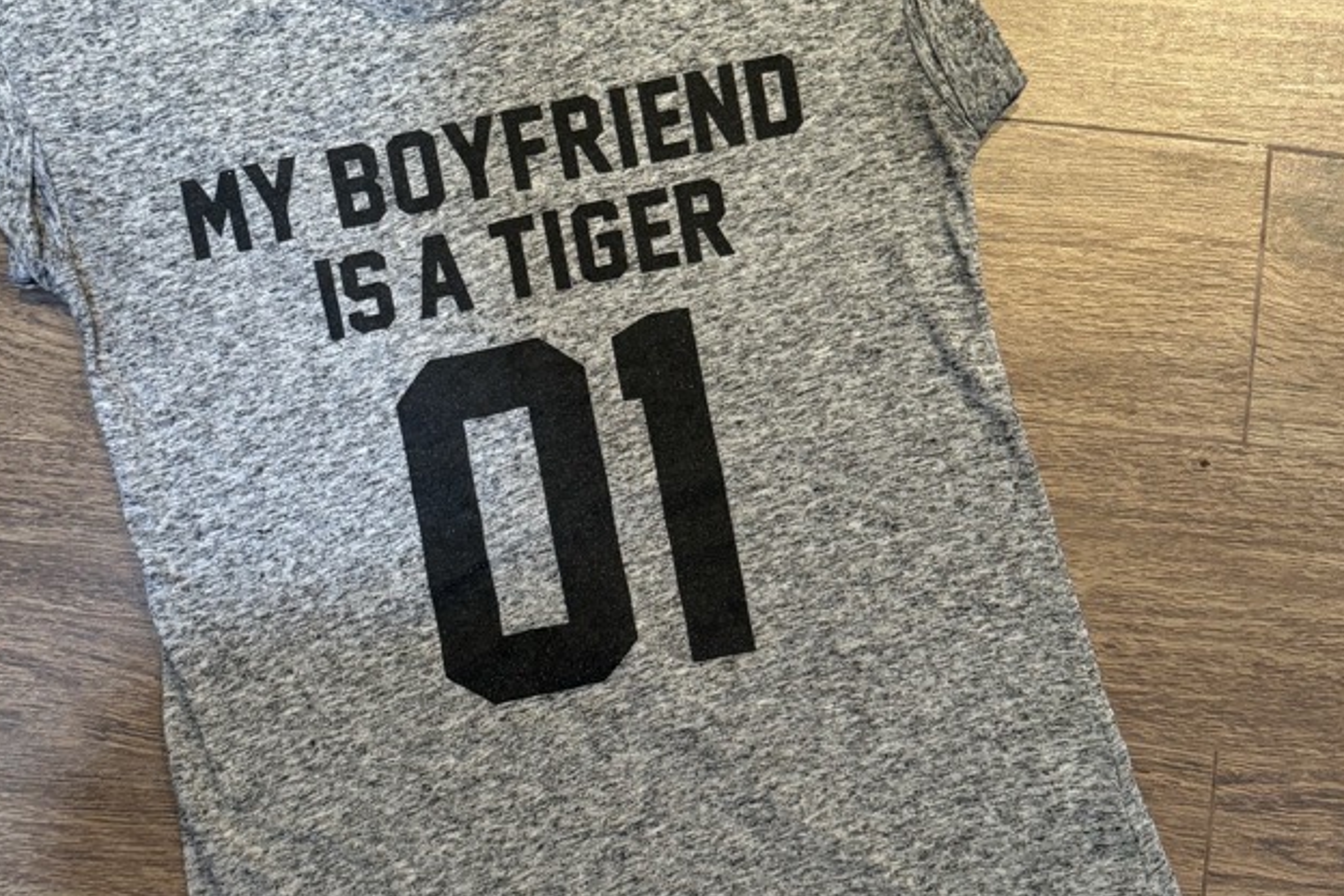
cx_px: 573
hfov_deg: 48.3
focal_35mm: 40
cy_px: 401
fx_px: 1493
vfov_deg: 33.4
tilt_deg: -86.2
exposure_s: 1/50
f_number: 1.78
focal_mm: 6.76
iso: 400
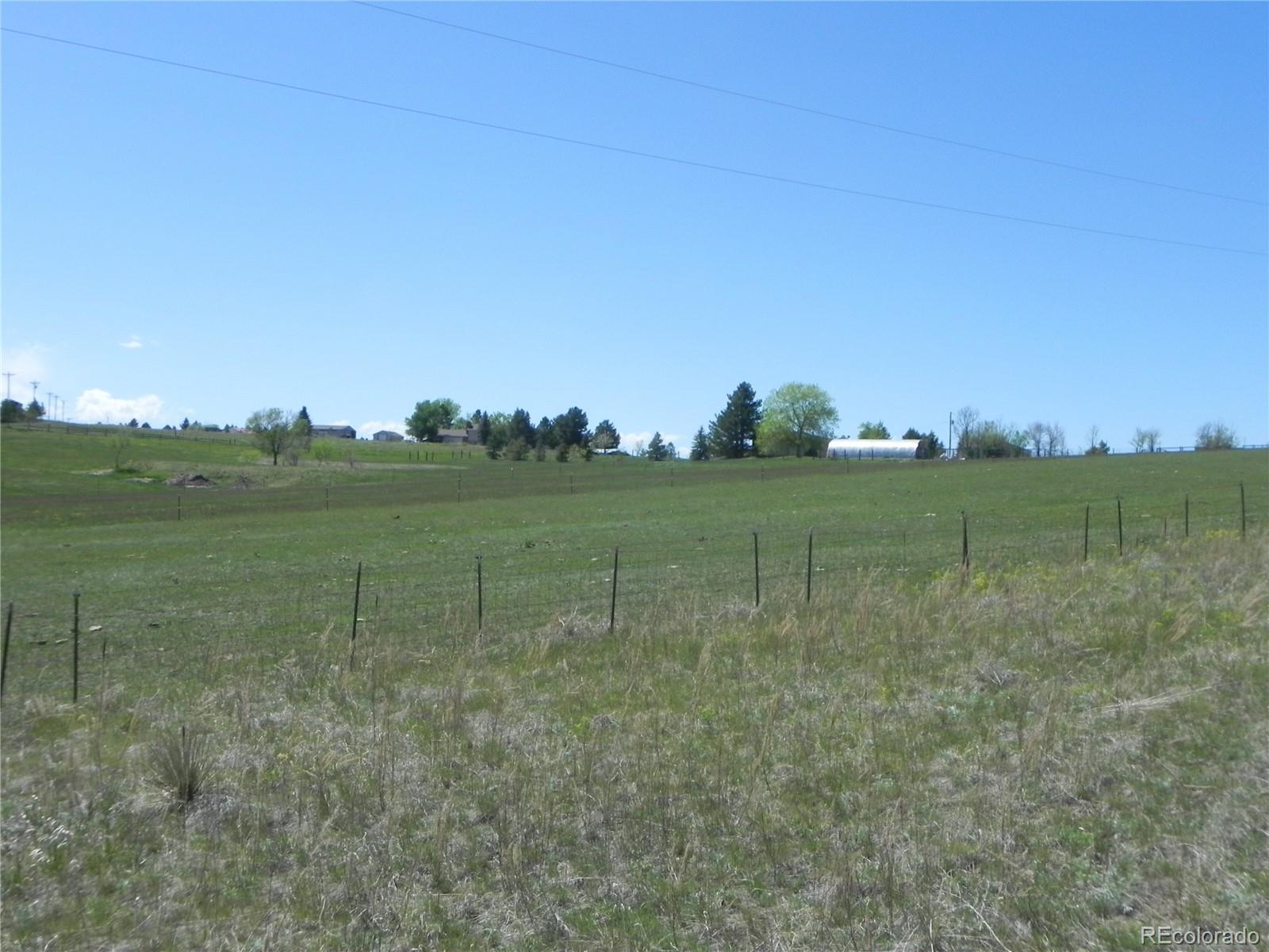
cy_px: 476
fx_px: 1356
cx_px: 634
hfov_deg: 50.1
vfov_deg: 38.7
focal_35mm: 37
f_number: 7.1
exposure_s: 1/418
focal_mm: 6.6
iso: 160
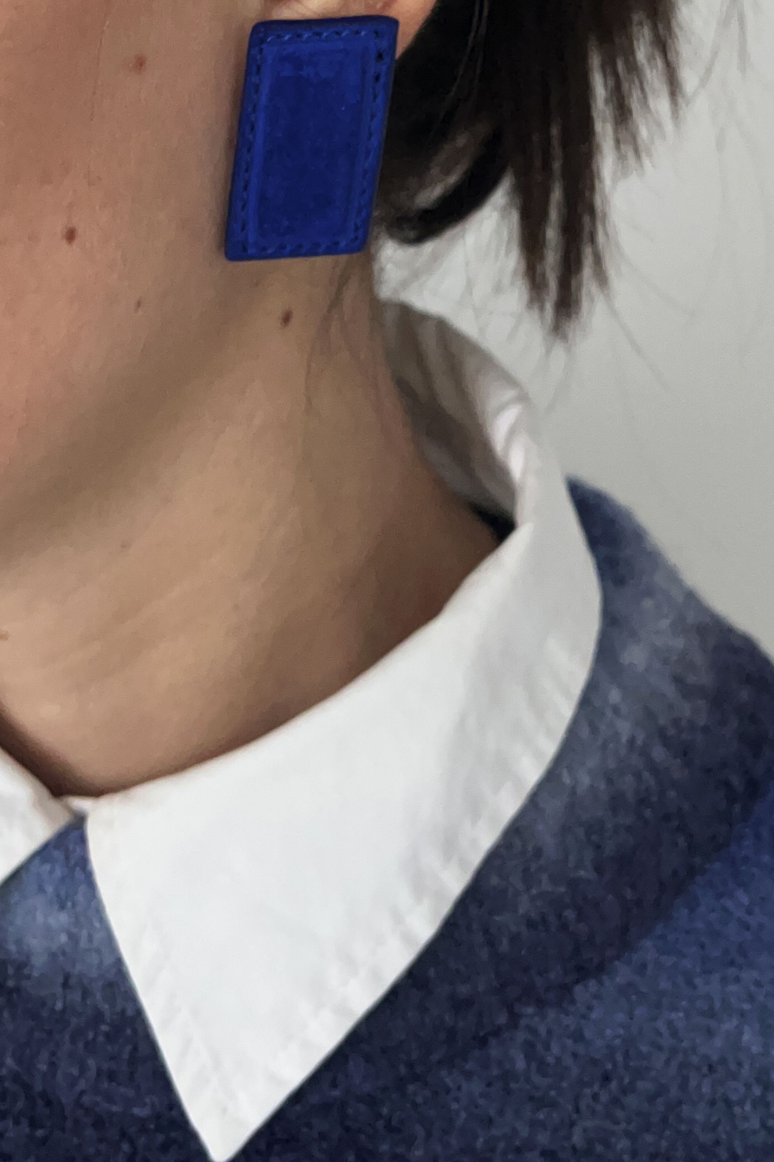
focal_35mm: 39
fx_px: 1258
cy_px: 381
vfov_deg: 48.7
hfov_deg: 34.2
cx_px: 432
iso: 125
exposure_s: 1/65
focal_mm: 5.1
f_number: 1.6
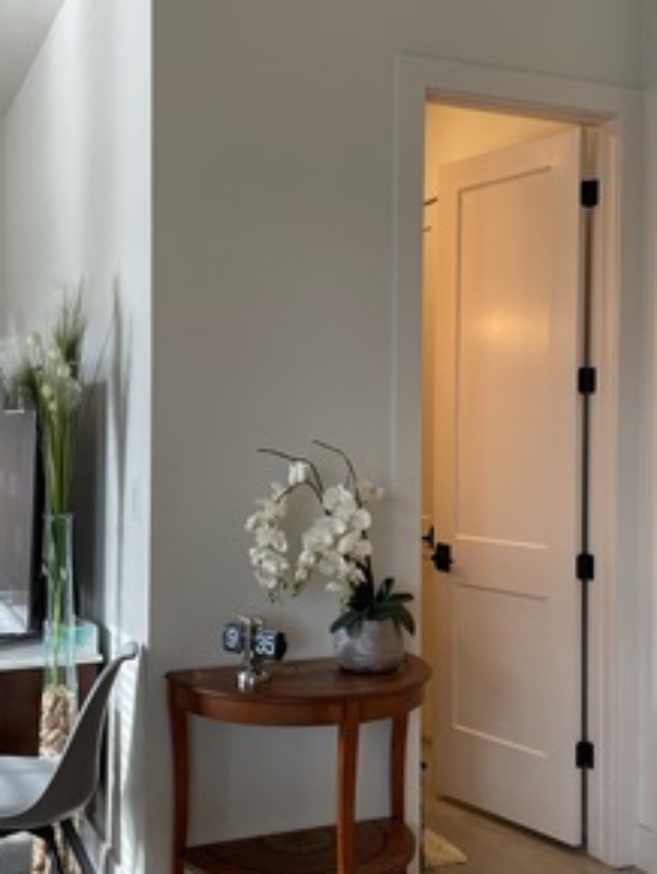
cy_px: 428
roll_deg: -0.3
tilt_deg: +0.2
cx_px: 313
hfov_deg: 33.6
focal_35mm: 43
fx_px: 1087
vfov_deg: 43.8
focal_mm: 4.2
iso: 100
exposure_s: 1/120
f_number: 1.6
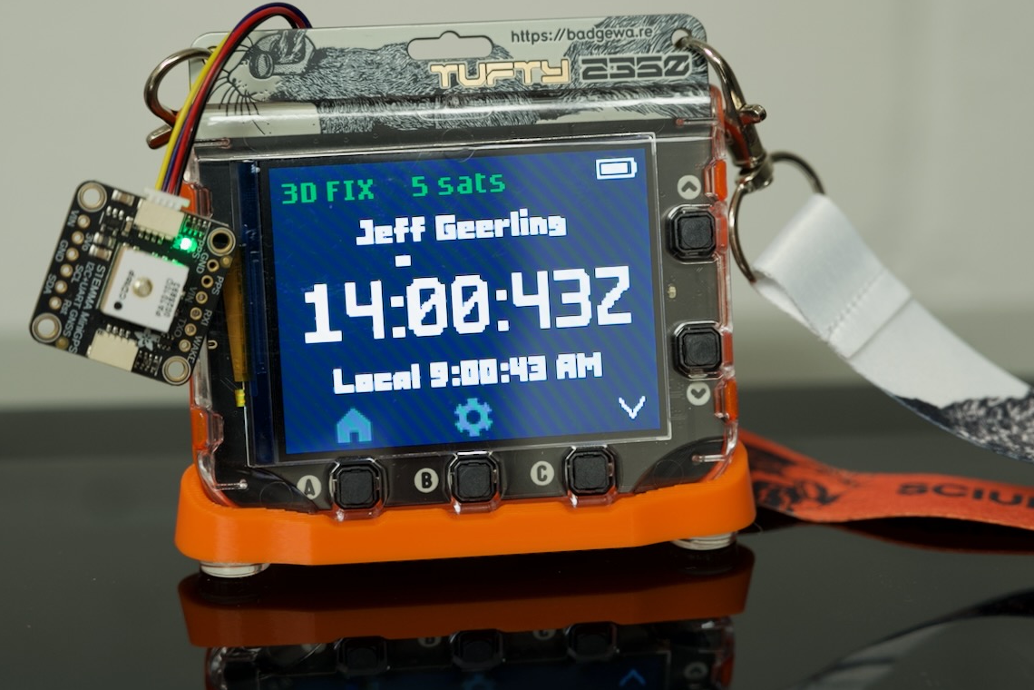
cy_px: 340
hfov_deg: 23.6
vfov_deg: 15.9
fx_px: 2470
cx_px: 485
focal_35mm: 86
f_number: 4
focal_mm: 70
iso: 800
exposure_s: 1/60
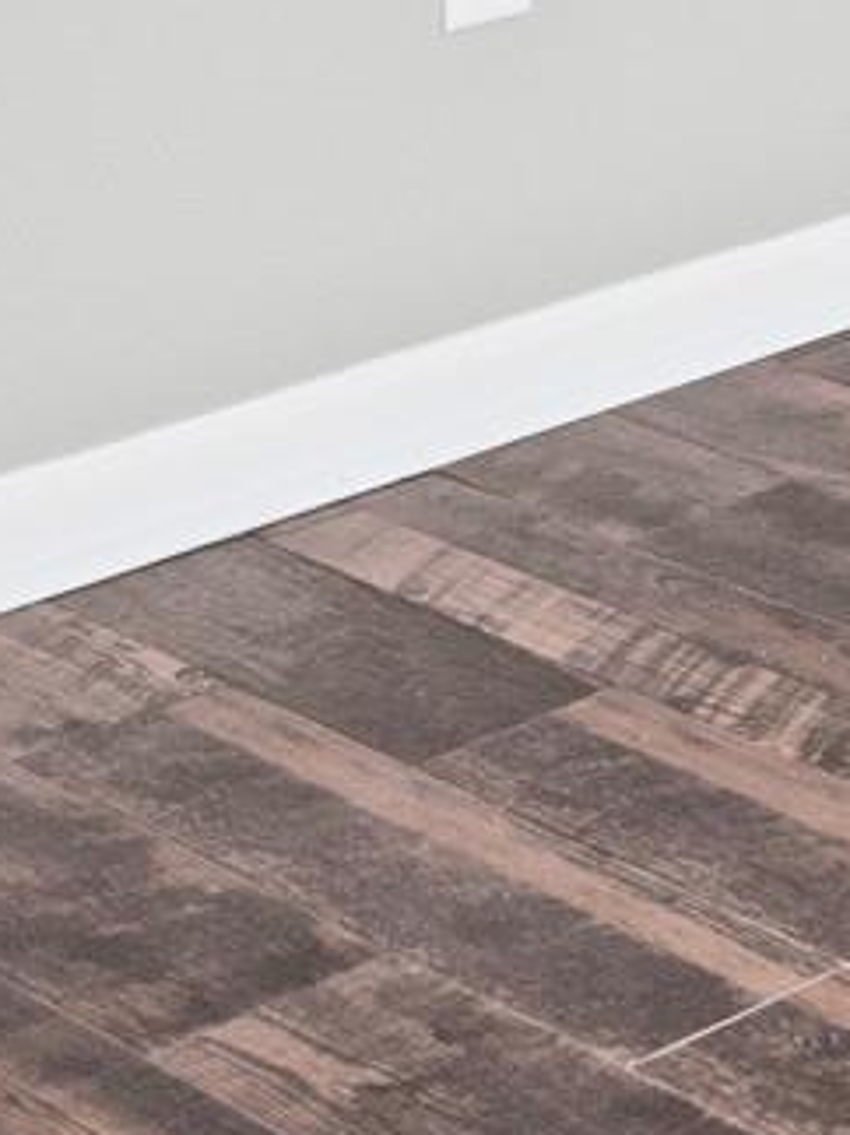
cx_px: 1784
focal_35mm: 134
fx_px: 4390
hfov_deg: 10.1
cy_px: -1126
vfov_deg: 12.9
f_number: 9
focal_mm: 12
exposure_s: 1/3
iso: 250
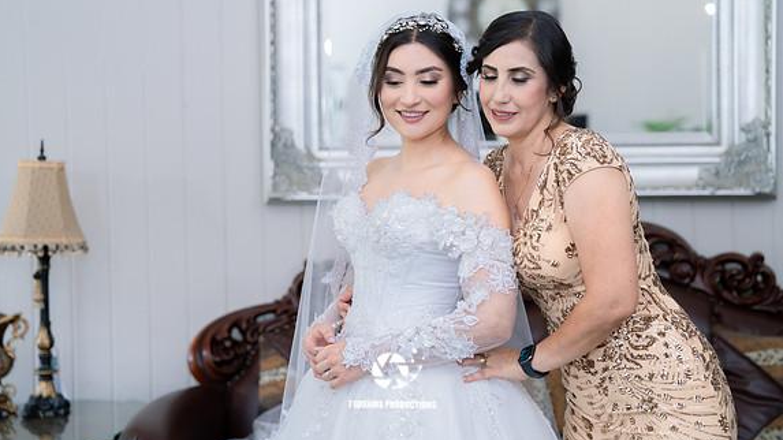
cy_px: 186
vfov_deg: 21.1
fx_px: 1183
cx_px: 409
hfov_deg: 36.6
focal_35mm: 57
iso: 640
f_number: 2
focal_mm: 50
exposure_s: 1/200
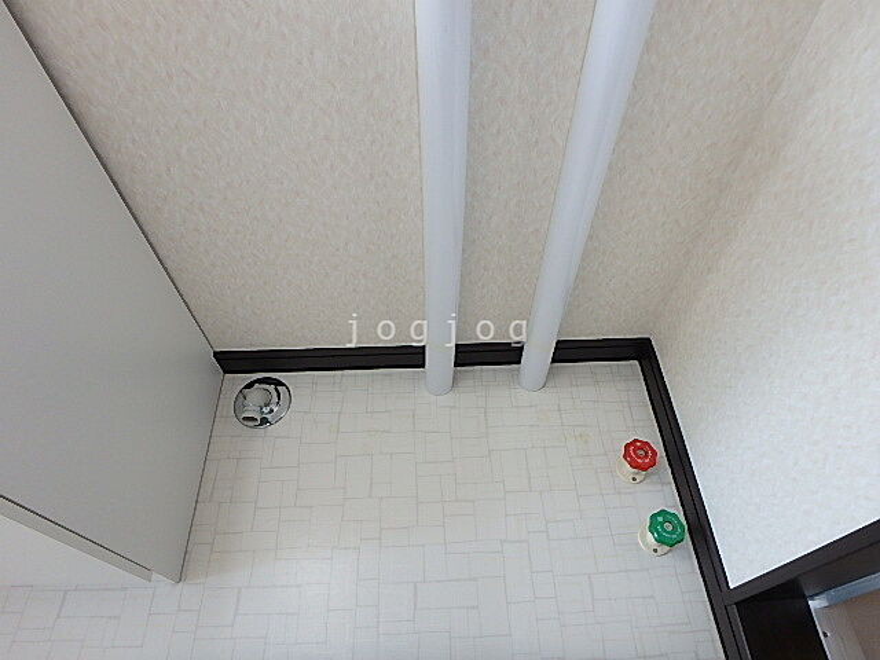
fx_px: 534
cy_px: 330
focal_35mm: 21
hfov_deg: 79.0
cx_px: 440
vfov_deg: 63.4
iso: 200
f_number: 3.5
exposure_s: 1/30
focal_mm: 3.7
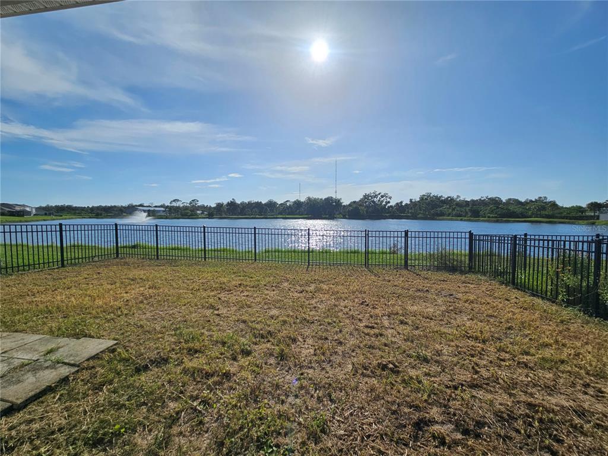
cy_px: 228
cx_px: 304
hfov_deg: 106.2
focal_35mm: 13
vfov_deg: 89.9
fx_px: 228
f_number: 2.2
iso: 50
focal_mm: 2.2
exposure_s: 1/6601
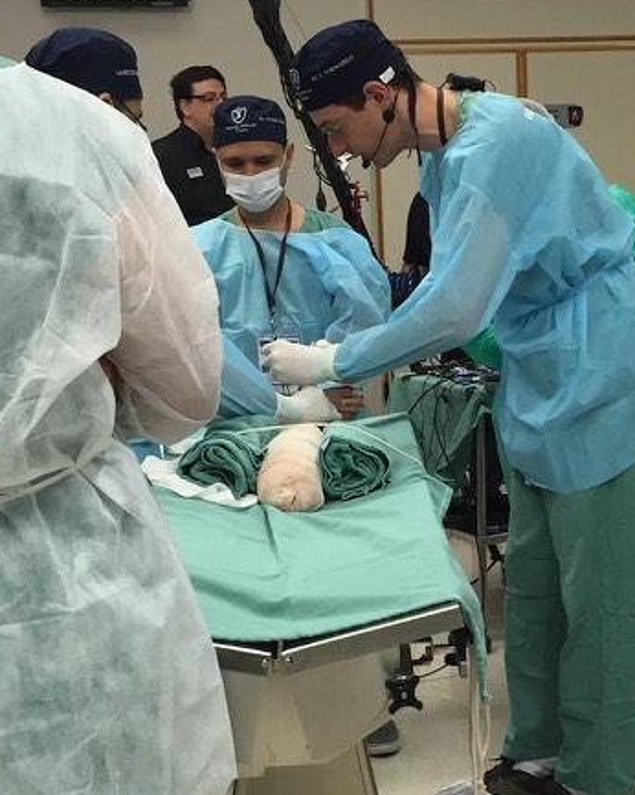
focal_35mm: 67
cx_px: 508
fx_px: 1575
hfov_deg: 22.5
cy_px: 488
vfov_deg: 28.2
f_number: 2.2
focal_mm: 4.15
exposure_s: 1/30
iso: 32
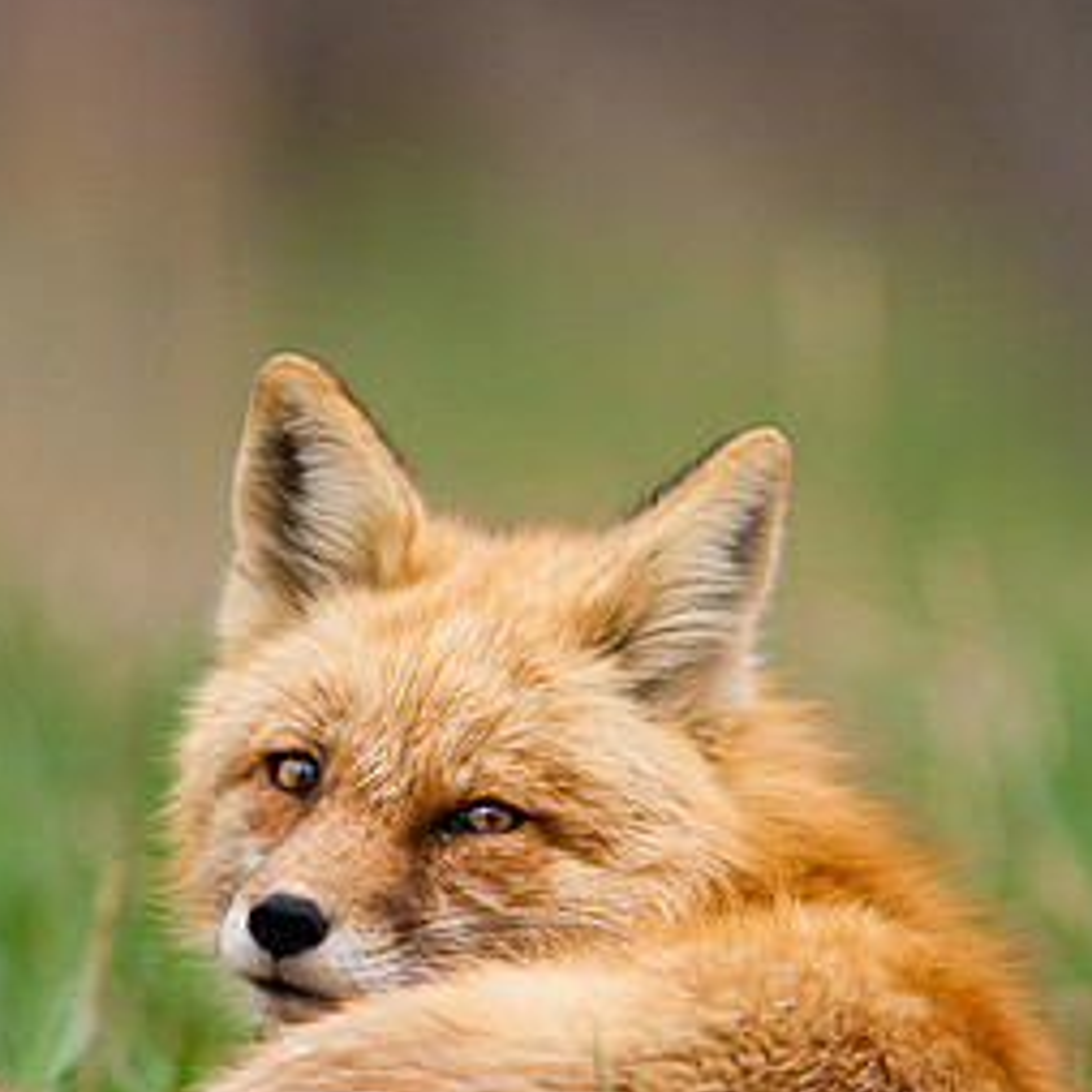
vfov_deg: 2.0
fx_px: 31229
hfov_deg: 2.0
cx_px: 396
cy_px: 798
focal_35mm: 875
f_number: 4
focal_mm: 300
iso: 400
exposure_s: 1/800
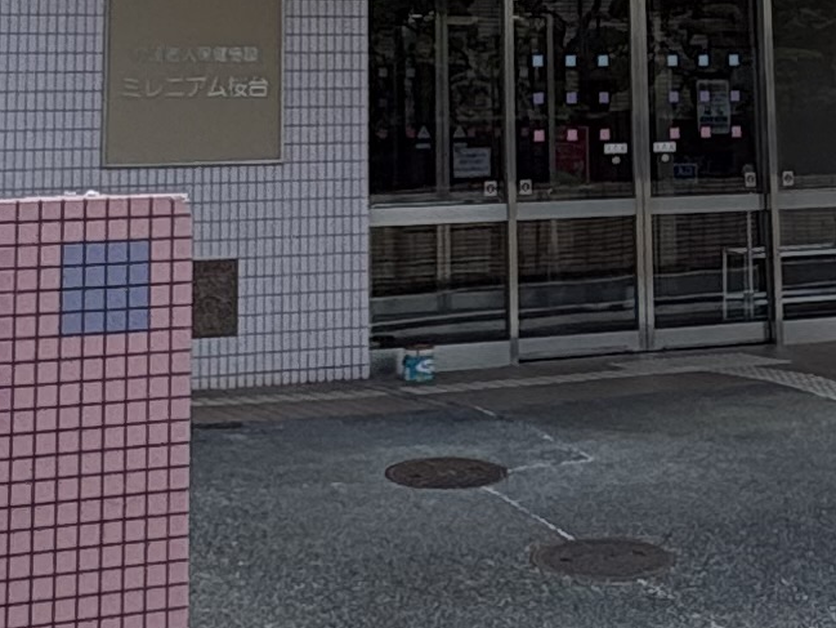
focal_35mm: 87
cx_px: 612
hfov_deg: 22.3
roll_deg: +2.3
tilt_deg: +10.4
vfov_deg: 15.9
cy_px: -250
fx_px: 2101
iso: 64
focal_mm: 2.22
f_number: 2.2
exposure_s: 1/756
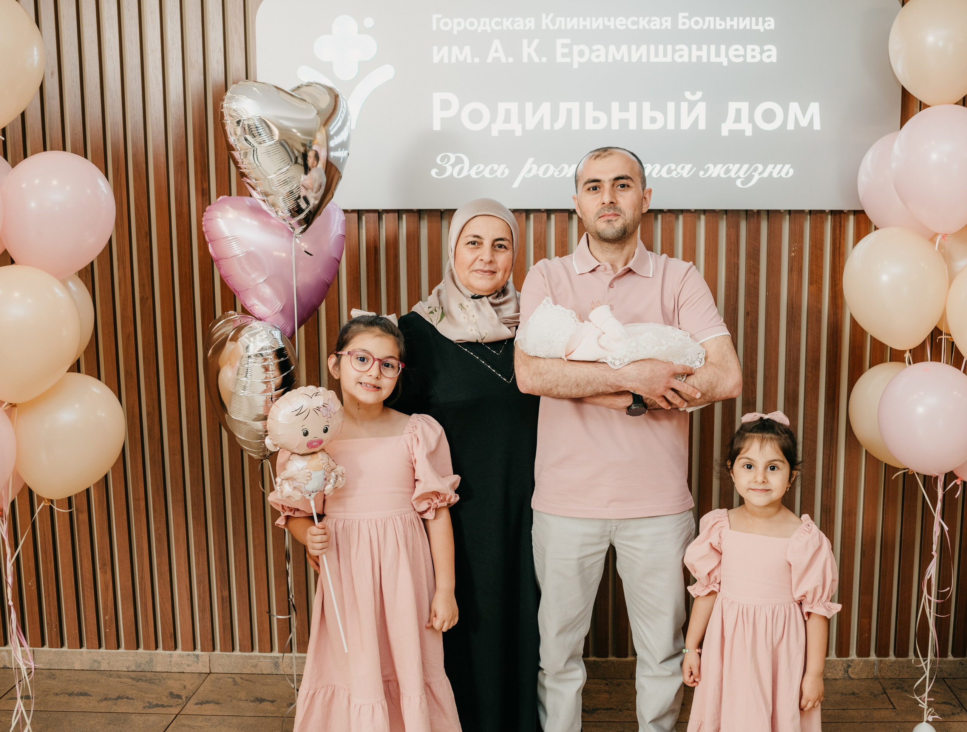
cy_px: 366
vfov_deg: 37.1
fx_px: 1092
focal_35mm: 39
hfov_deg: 47.6
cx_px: 549
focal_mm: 35
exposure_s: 1/160
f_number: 3.5
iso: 250
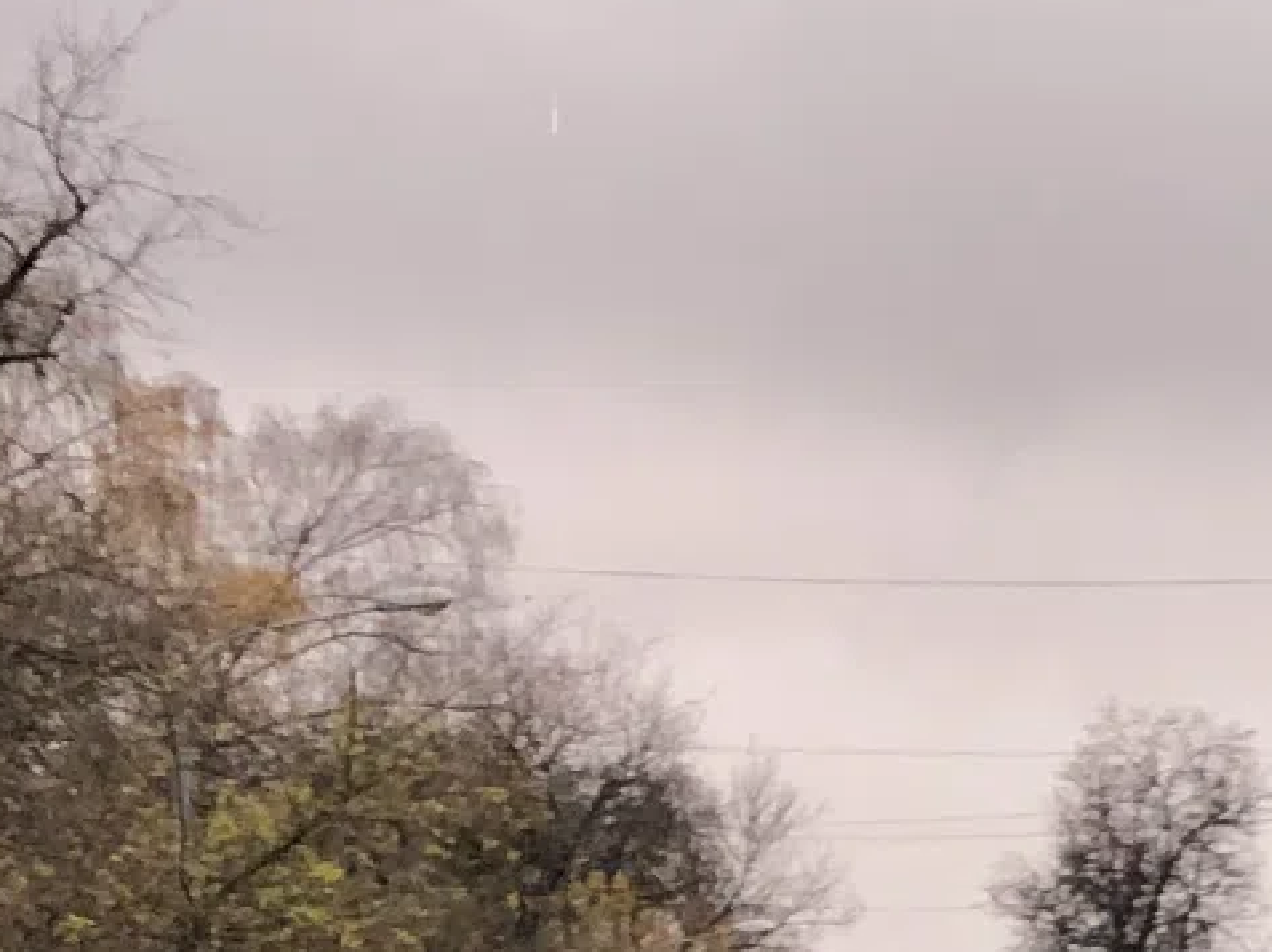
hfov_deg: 11.7
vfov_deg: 10.5
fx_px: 5177
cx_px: 2957
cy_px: 787
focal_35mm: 141
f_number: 1.8
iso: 25
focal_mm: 4
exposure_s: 1/30
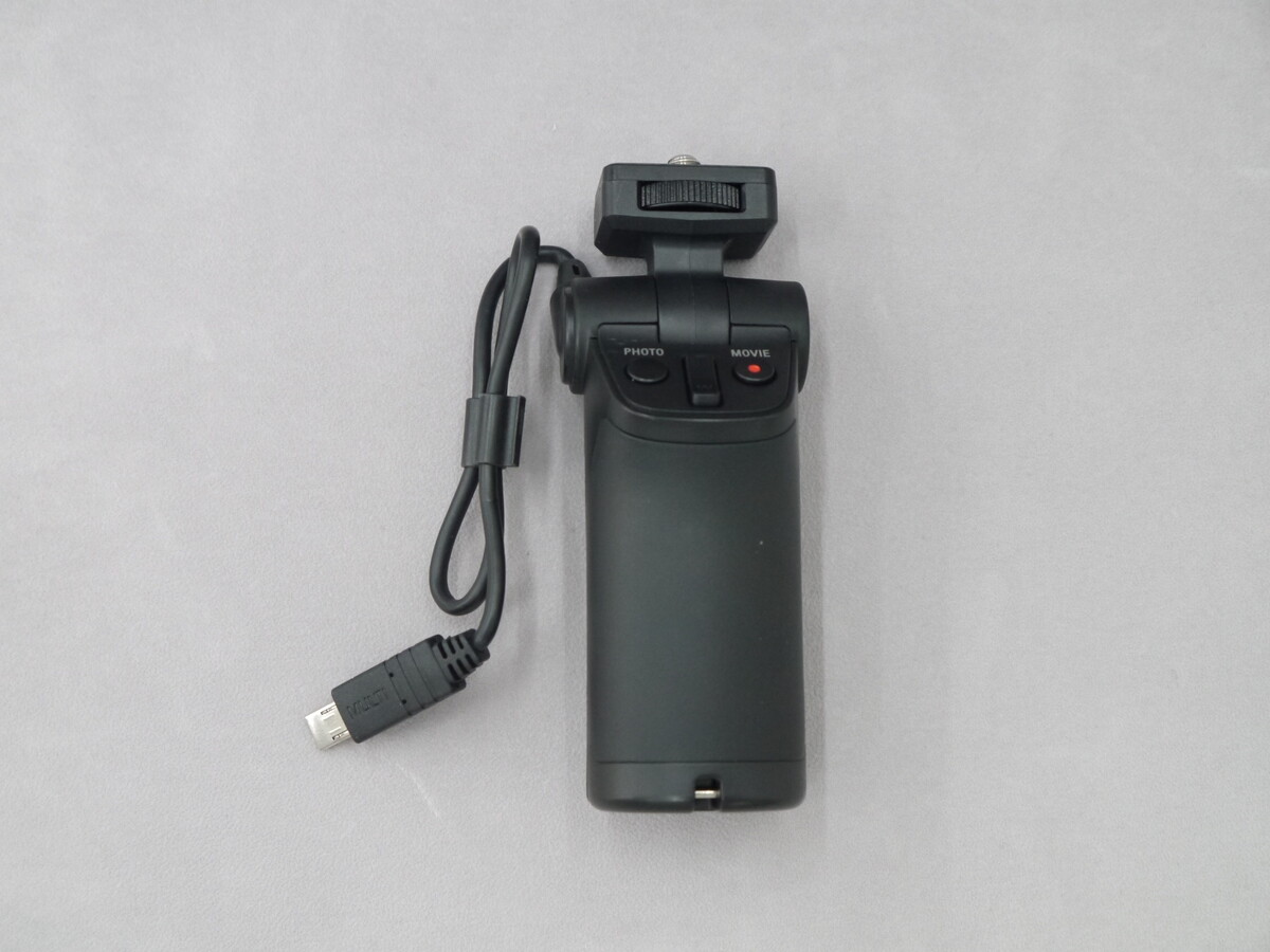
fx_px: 1908
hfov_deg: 36.8
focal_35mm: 52
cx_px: 635
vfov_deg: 28.0
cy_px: 476
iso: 1600
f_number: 6.3
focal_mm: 26
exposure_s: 1/100
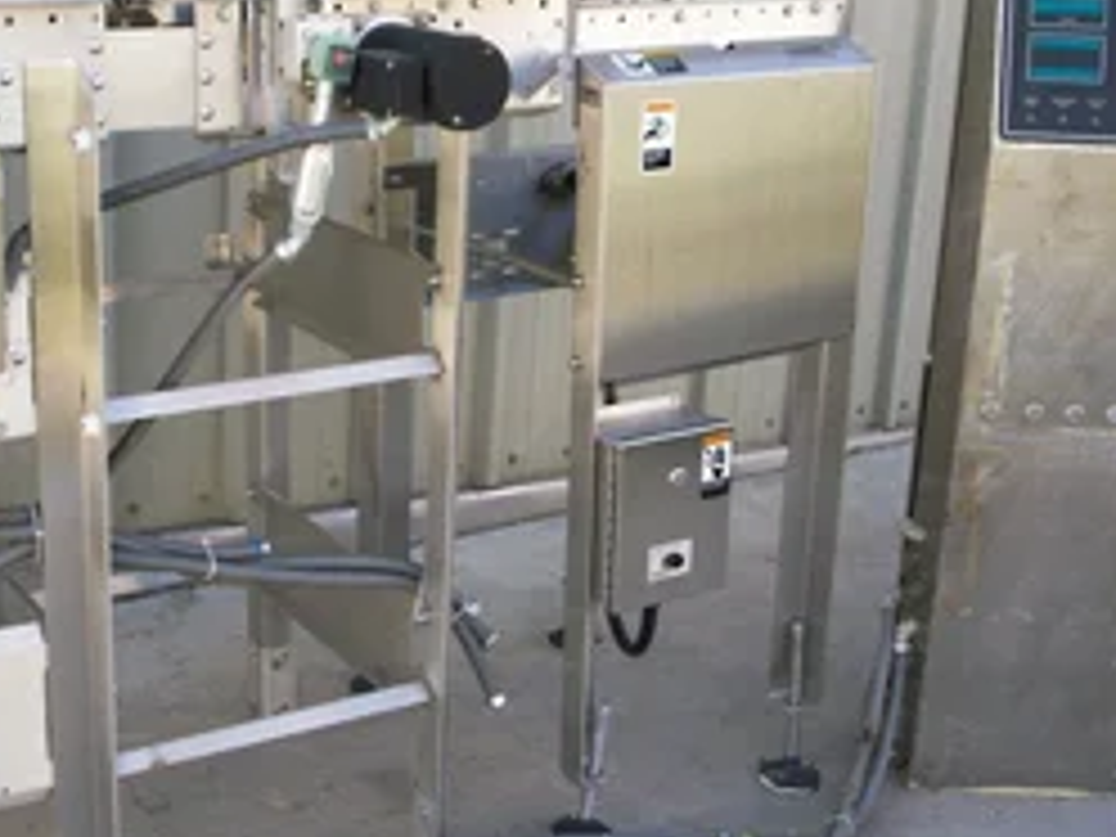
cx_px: 405
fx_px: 1870
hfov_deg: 33.0
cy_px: 382
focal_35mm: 58
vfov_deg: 25.2
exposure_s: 1/122
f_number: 4.5
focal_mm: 5.9
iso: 100
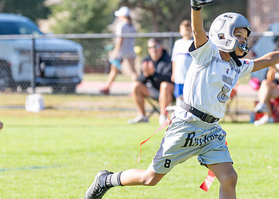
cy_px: 86
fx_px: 2424
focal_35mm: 306
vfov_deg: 4.7
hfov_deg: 6.6
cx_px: 175
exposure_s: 1/2000
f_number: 2.8
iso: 250
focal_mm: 108
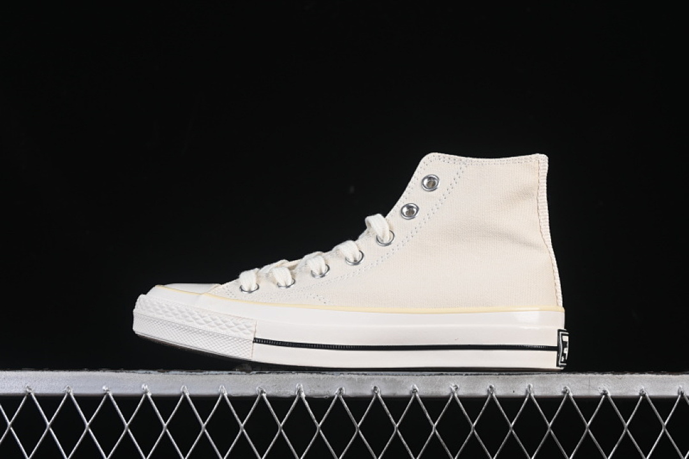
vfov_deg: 18.2
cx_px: 344
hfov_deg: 27.0
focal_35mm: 75
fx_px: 1435
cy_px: 230
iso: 160
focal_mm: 50
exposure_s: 1/80
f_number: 8
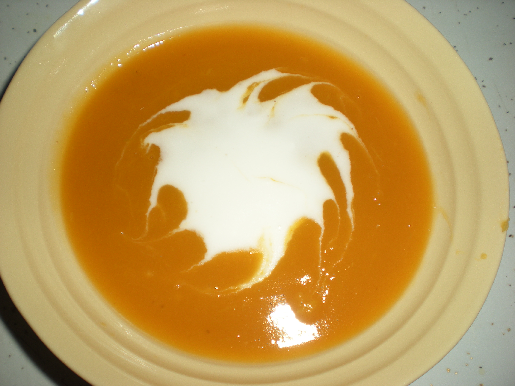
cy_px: 193
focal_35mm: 38
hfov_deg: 49.0
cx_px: 258
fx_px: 565
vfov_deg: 37.7
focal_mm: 6.3
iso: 64
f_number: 3.1
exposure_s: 1/60
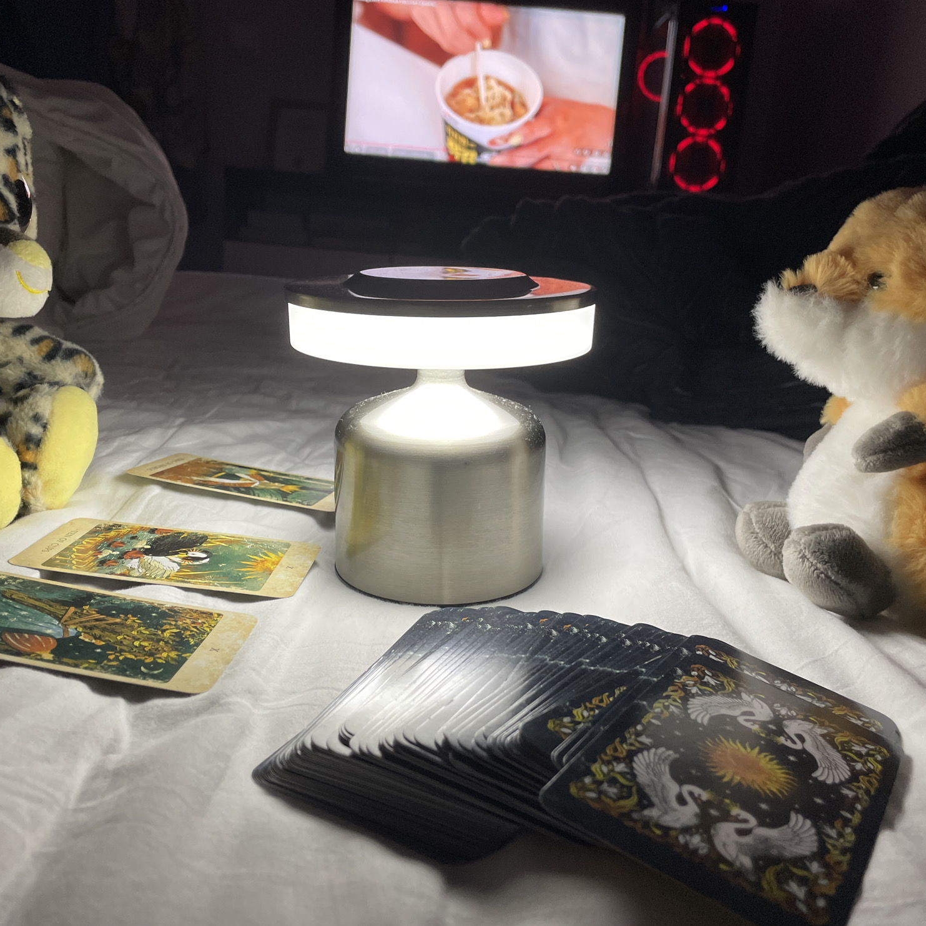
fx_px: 938
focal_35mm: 31
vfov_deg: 52.5
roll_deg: -4.5
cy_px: 458
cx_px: 440
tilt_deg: -11.5
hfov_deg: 52.5
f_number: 1.6
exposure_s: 1/46
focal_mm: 4.2
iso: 160
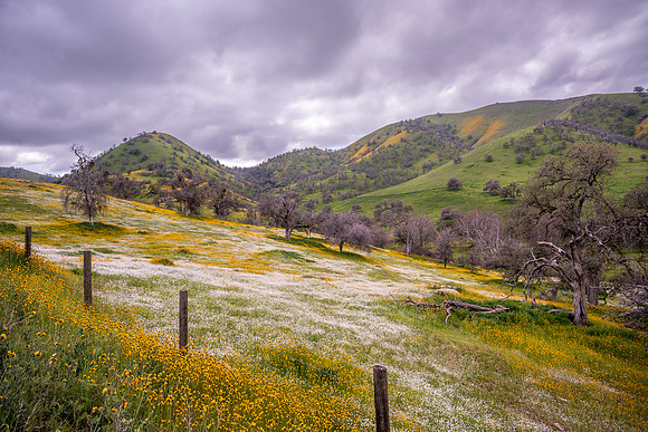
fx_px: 432
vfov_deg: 53.2
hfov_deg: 73.7
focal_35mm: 24
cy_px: 216
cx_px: 324
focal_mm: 24
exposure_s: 1/25
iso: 80
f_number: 11
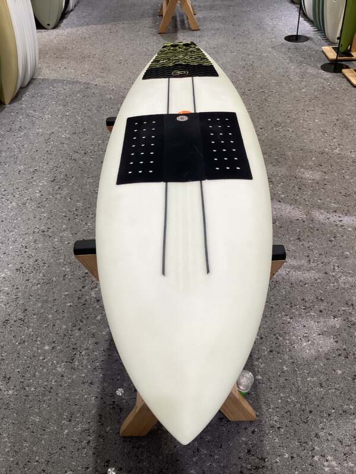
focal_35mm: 31
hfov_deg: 45.4
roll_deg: +1.9
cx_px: 178
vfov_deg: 58.4
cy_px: 237
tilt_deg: -41.3
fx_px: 425
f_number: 2.4
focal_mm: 3.3
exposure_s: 1/60
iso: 50
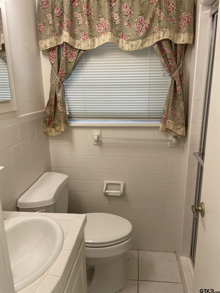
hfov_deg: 53.1
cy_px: 146
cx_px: 110
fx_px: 220
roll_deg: +1.1
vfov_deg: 67.3
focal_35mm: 26
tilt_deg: -15.7
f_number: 1.6
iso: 64
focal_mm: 4.2
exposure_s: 1/120
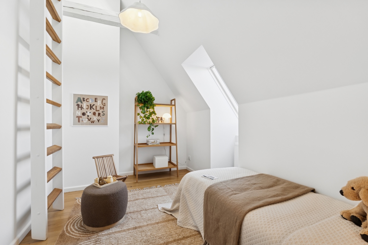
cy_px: 122
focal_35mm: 16
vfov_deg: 72.1
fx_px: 169
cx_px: 184
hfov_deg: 95.0
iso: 200
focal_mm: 11
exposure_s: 1/15
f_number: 8
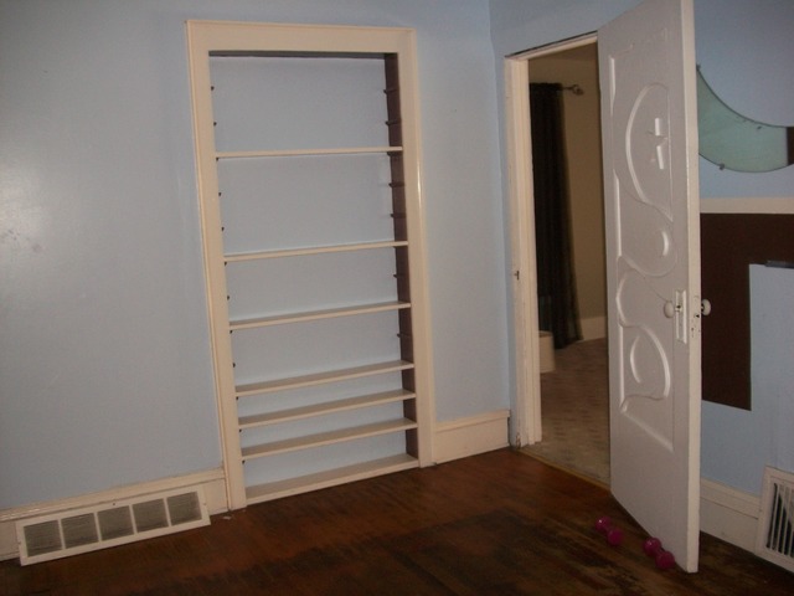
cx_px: 397
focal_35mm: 32
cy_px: 298
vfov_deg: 44.2
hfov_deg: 56.8
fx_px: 734
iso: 100
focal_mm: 5.7
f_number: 2.9
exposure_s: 1/30
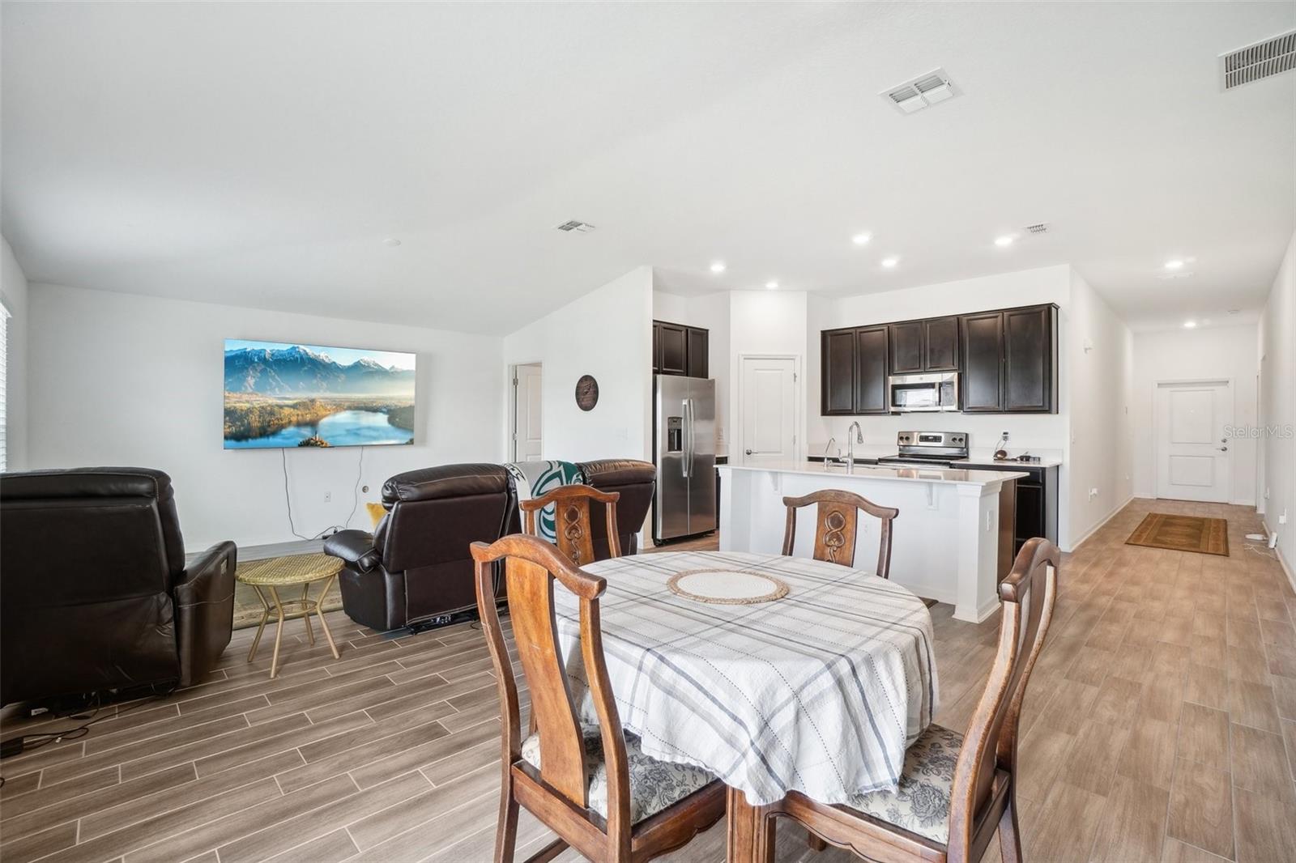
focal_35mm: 15
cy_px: 432
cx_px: 648
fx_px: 540
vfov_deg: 77.3
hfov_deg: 100.4
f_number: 8
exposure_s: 1/20
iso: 400
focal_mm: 10
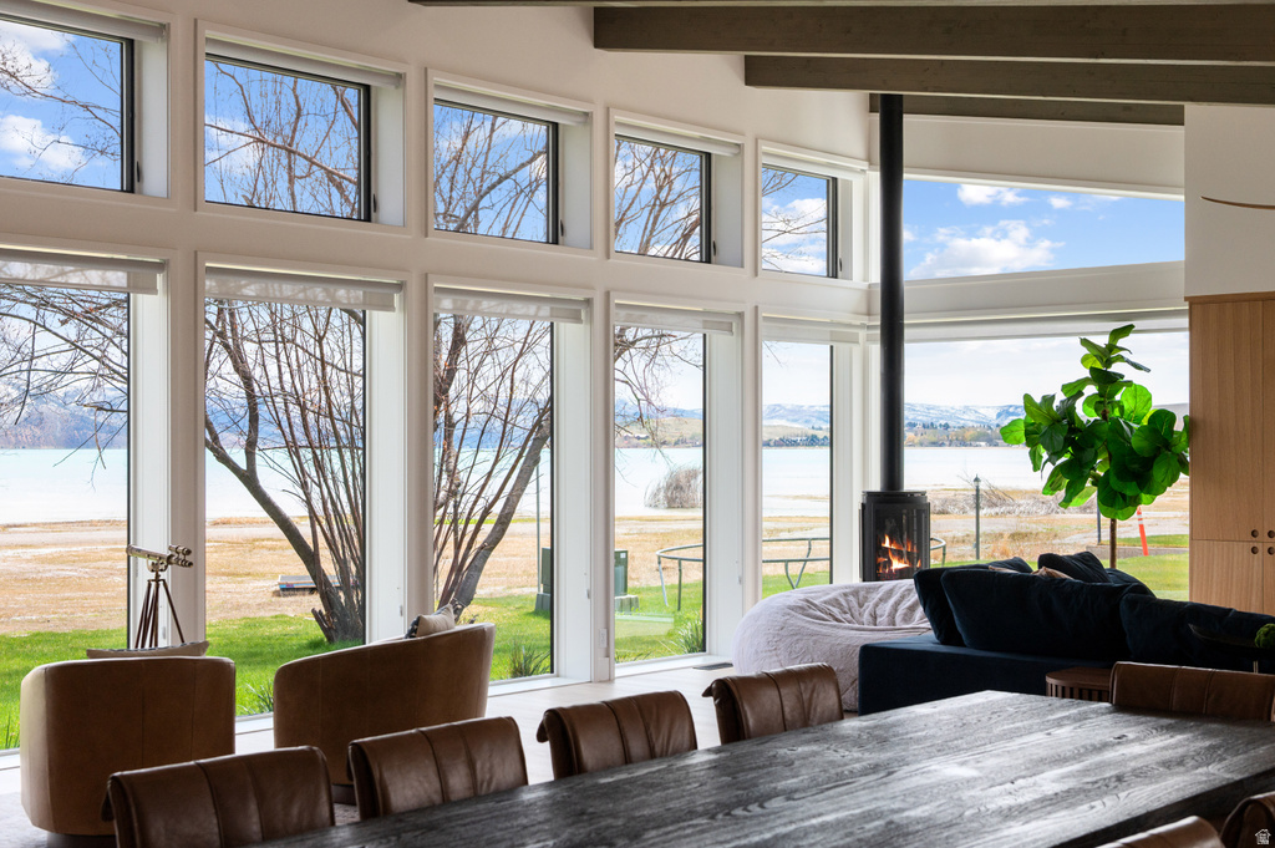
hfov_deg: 41.1
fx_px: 1699
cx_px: 638
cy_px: 424
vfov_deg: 28.0
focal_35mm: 48
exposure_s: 1/400
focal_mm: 48
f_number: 7.1
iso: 500
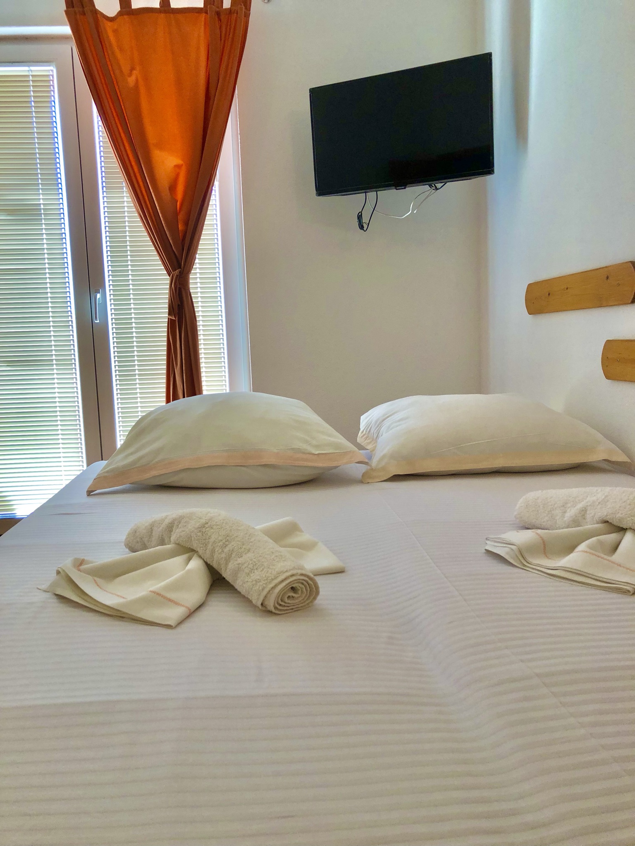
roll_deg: +2.0
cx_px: 318
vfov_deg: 63.4
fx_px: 685
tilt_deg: -6.2
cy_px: 423
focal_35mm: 28
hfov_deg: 49.7
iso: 32
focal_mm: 3.99
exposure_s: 1/100
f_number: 1.8
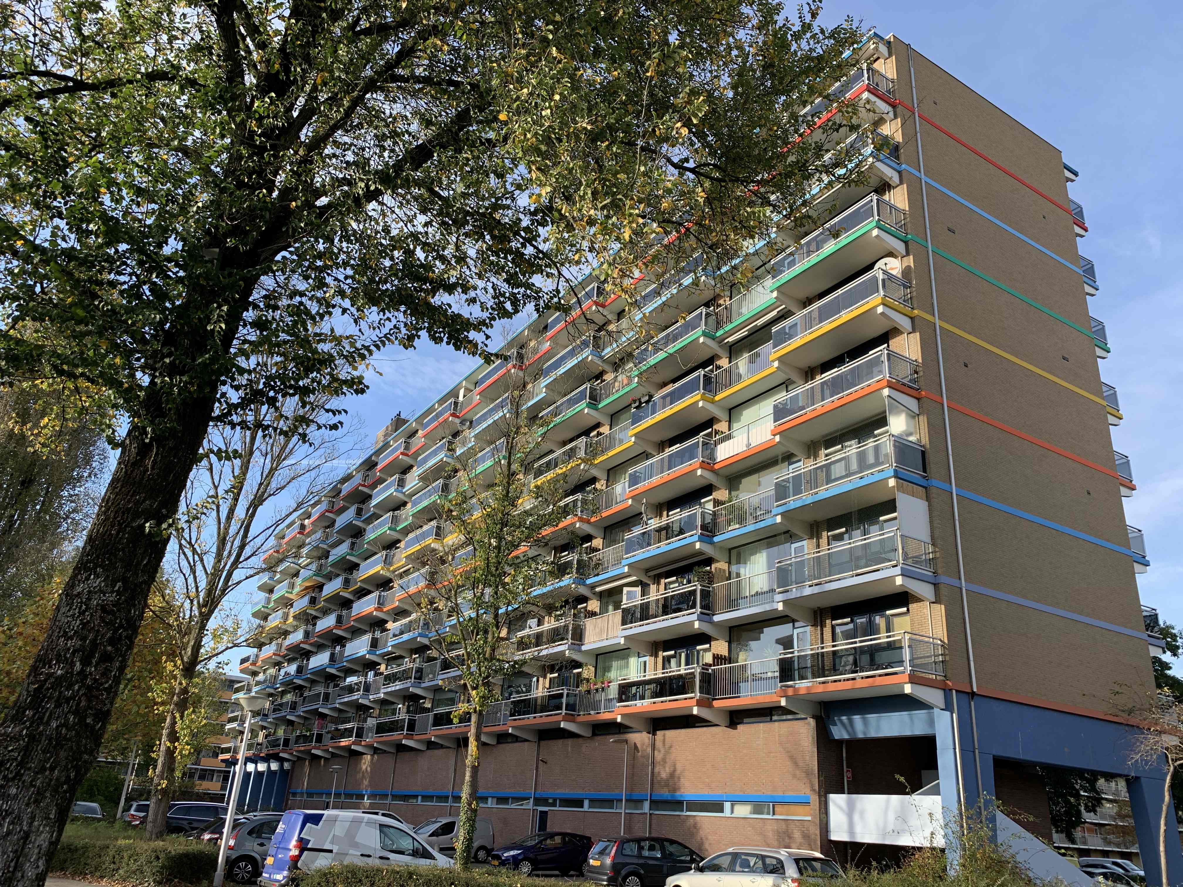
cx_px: 592
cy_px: 444
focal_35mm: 26
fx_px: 889
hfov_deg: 67.3
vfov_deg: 53.1
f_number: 1.8
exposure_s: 1/749
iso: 25
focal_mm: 4.25
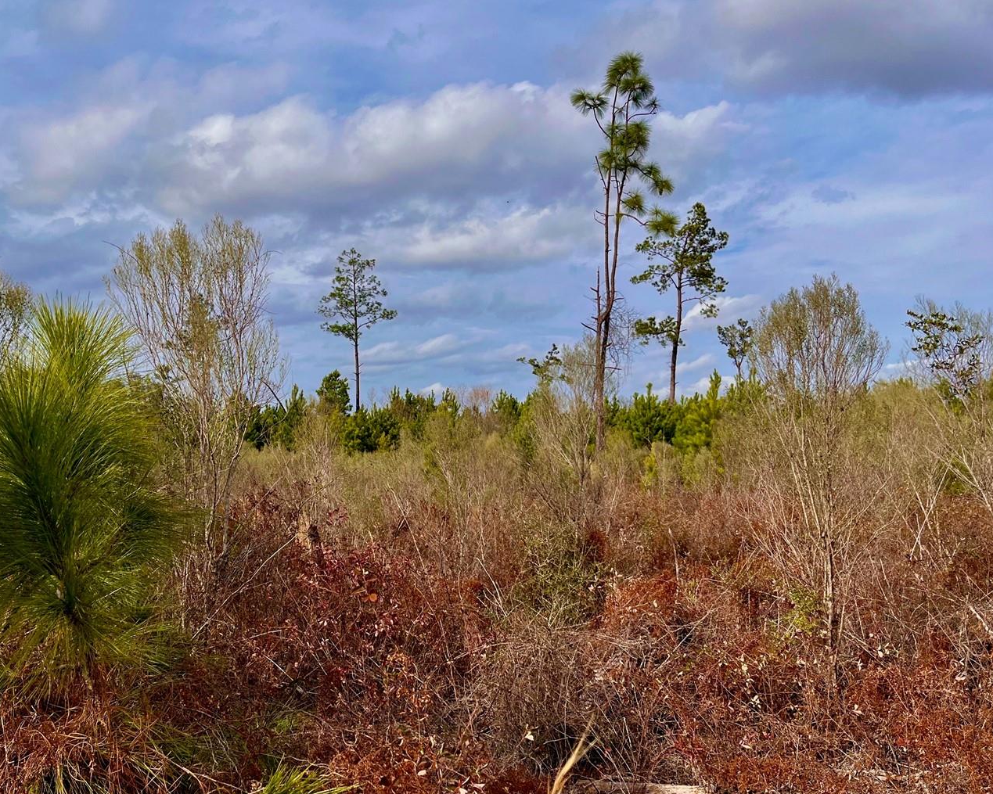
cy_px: 381
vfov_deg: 45.8
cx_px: 448
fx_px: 940
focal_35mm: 32
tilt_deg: +5.9
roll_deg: +0.2
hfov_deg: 55.6
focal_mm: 5.1
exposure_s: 1/5076
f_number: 1.6
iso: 50
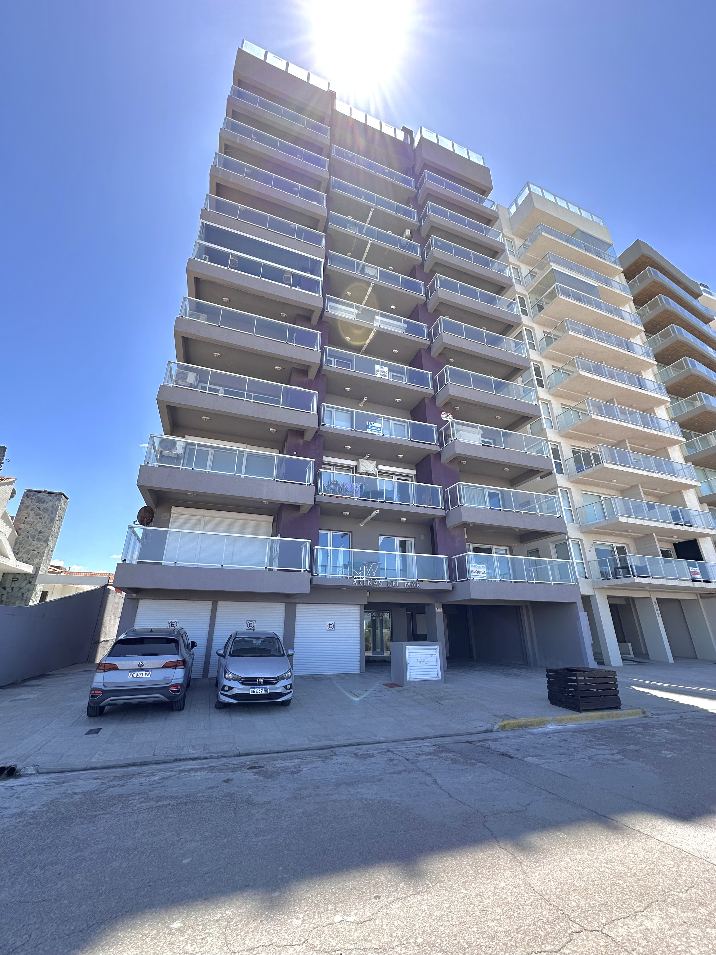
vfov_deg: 102.1
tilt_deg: +22.5
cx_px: 358
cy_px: 478
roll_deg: -0.6
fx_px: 386
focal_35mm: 14
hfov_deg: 85.7
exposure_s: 1/593
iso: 40
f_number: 2.2
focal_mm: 2.22
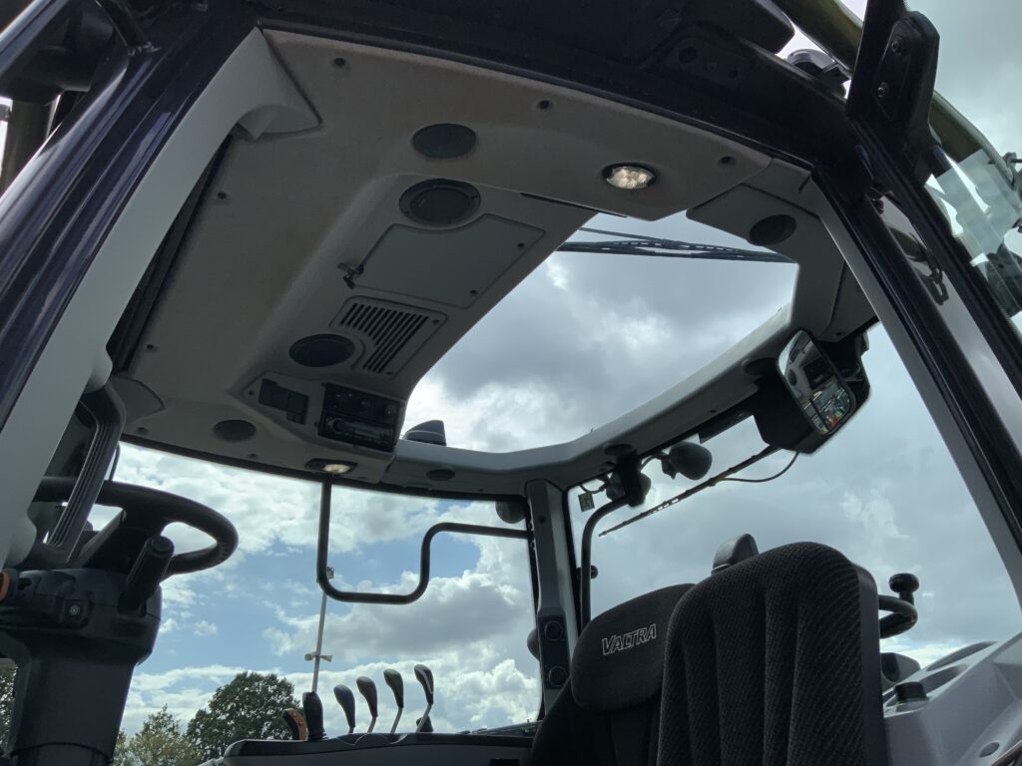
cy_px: 383
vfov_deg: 48.2
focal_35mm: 29
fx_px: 856
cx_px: 511
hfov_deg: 61.7
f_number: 1.8
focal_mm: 3
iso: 16
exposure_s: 1/2058
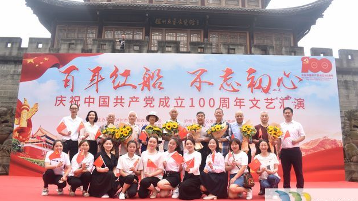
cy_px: 100
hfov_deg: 66.1
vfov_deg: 40.2
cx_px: 182
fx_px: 275
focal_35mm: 29
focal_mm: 18
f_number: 5
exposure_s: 1/100
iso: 100
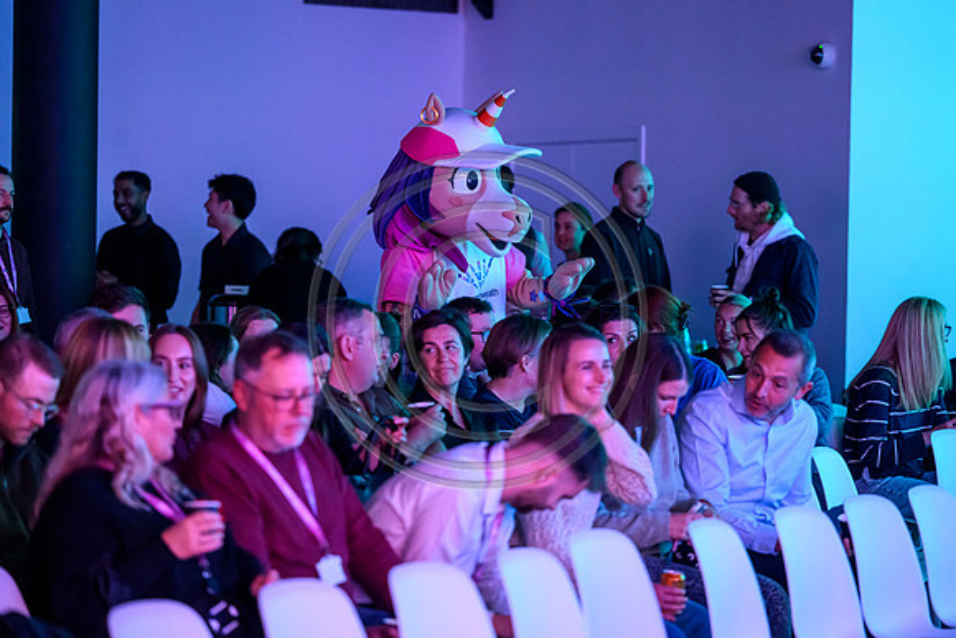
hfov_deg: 16.4
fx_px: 3320
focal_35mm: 125
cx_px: 478
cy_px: 319
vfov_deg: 11.0
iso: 6400
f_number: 2.8
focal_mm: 125
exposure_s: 1/250
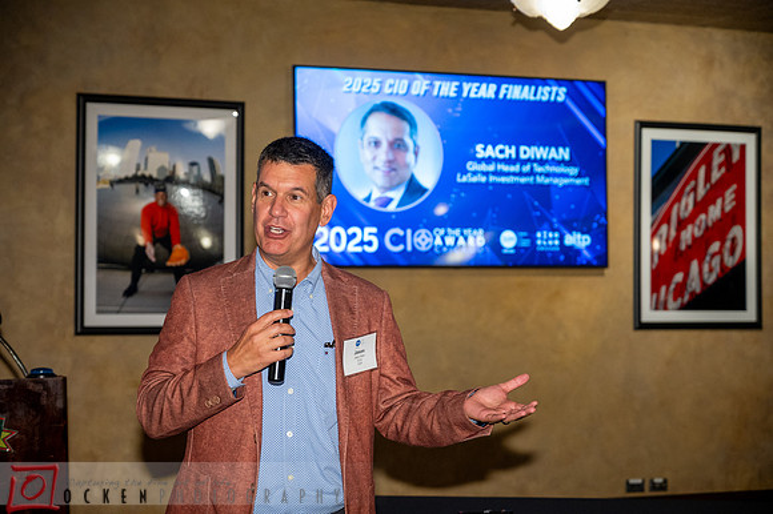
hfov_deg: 28.9
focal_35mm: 70
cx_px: 386
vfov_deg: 19.4
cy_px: 257
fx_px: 1502
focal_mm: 70
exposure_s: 1/200
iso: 2500
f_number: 4
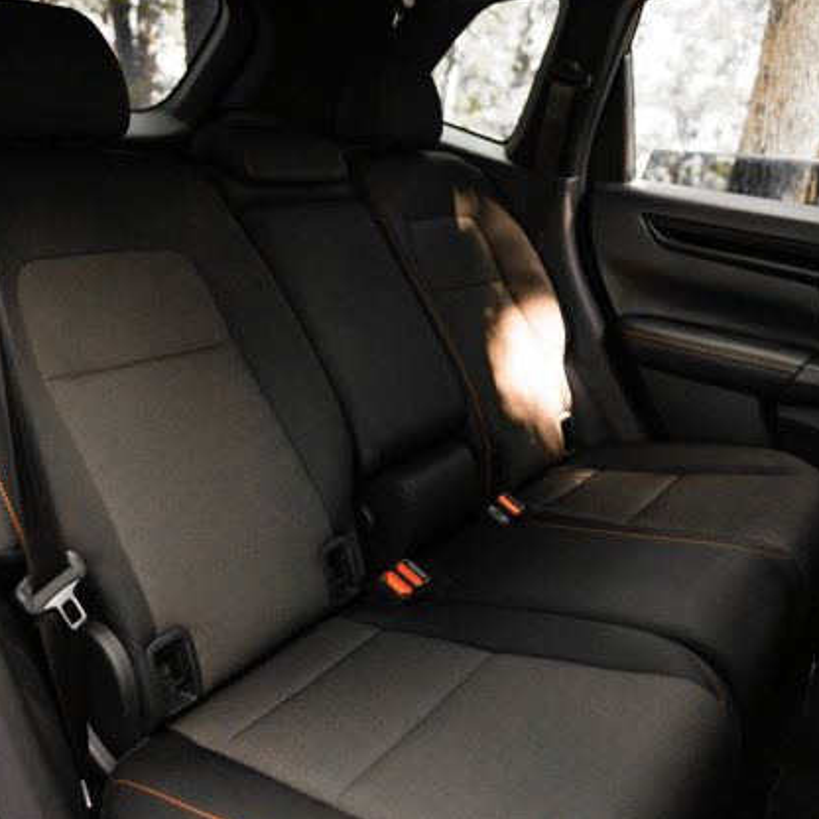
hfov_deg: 48.4
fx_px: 910
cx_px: 402
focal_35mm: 34
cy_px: 412
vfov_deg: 48.5
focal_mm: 26
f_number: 2.8
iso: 1250
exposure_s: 1/200
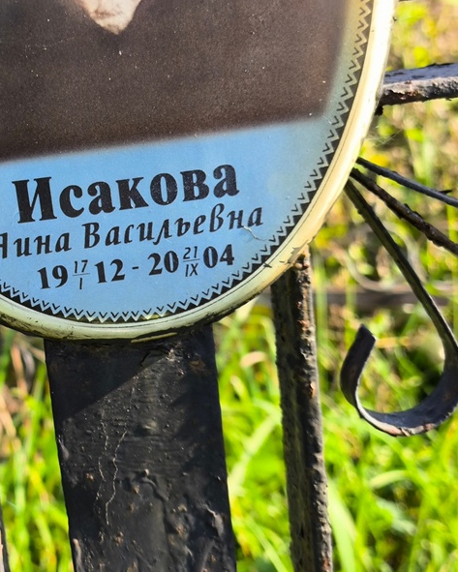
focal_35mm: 66
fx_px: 1118
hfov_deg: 22.8
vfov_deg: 28.7
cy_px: 287
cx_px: 79
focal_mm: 4.71
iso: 50
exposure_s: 1/328
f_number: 1.7
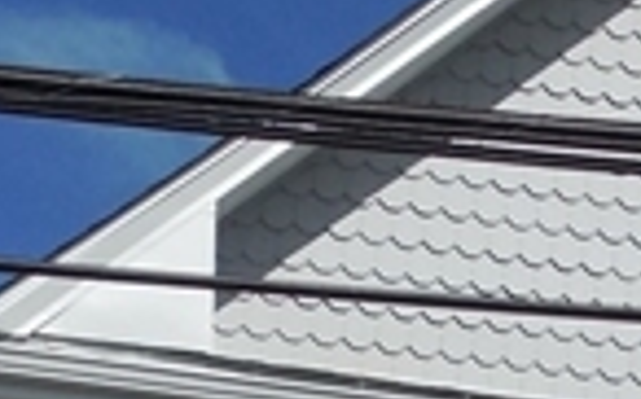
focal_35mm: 195
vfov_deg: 6.4
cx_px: 935
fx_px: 3404
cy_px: 1000
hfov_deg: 10.4
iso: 125
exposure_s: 1/500
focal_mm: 6.3
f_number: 7.4
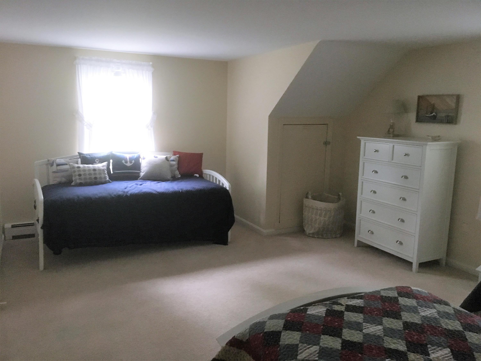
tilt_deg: -8.6
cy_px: 180
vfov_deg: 48.2
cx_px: 240
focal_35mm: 29
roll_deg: -0.8
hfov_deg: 61.7
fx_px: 403
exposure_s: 1/15
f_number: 2.2
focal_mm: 4.15
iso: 250
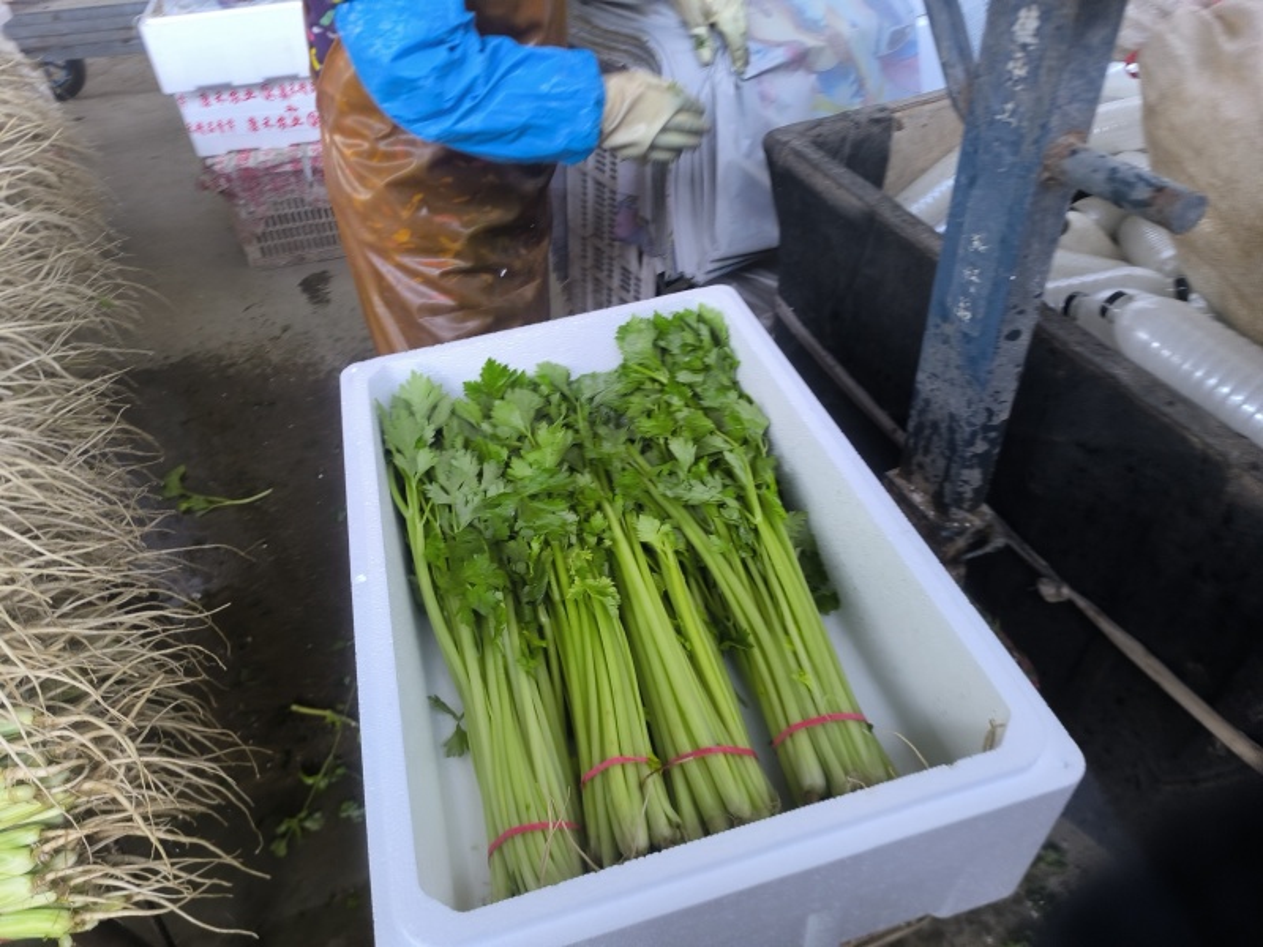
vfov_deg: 58.9
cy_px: 474
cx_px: 632
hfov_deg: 73.9
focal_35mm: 23
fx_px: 839
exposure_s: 1/50
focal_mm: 6.14
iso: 640
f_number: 1.65
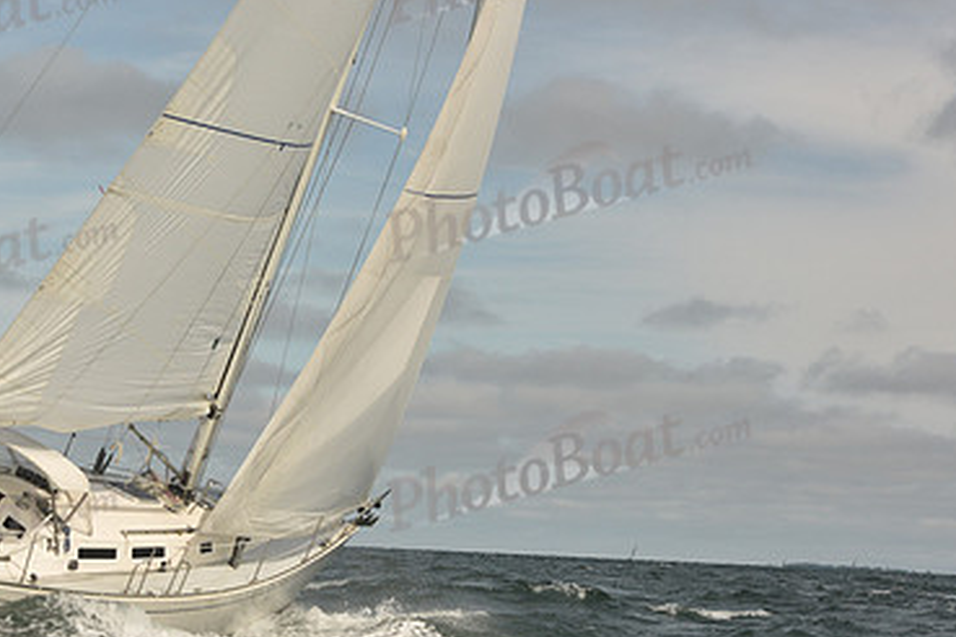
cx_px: 254
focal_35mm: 110
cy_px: 366
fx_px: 2921
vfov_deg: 12.4
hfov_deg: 18.5
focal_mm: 70
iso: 320
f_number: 7.1
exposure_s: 1/1000
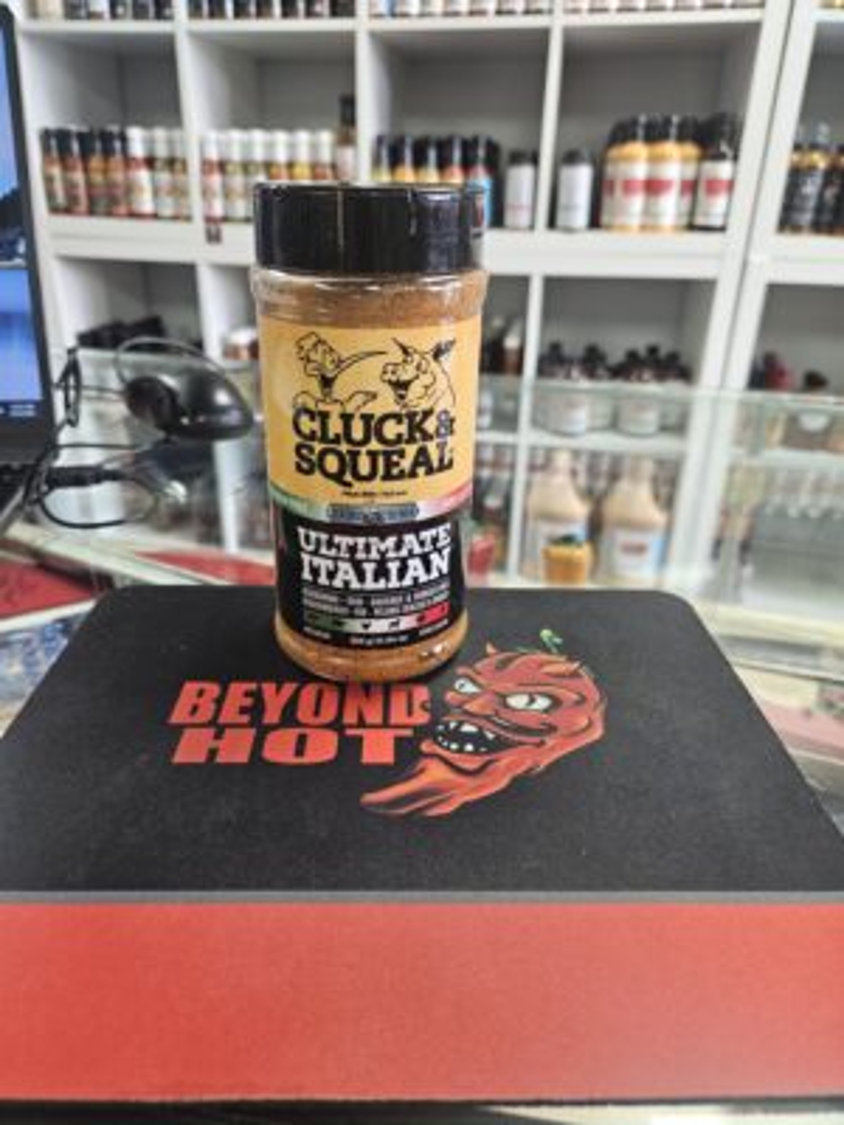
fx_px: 748
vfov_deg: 73.9
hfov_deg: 58.9
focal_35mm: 23
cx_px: 422
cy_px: 562
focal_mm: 5.4
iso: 250
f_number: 1.8
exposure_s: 1/120
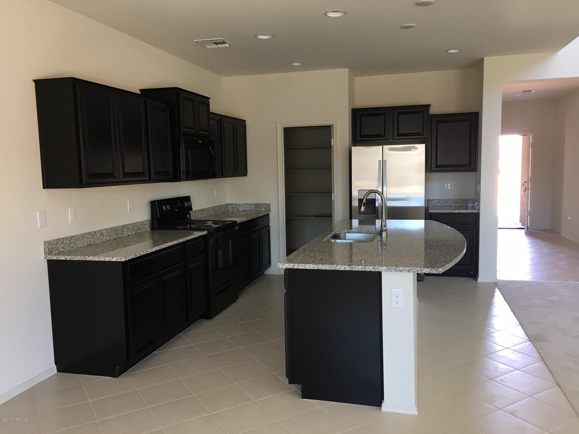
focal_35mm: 29
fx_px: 485
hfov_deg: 61.7
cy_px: 217
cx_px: 290
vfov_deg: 48.2
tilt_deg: -5.2
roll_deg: +1.0
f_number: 2.2
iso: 64
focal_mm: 4.15
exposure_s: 1/30
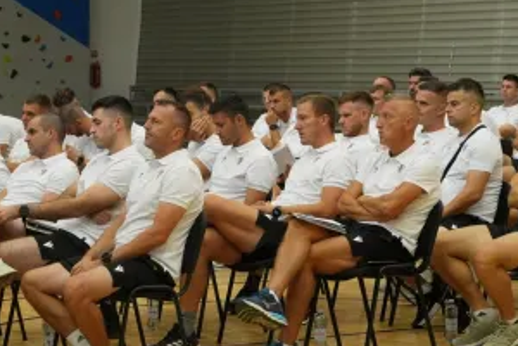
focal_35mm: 131
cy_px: 174
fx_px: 1885
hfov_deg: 15.6
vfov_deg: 10.5
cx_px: 237
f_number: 6.3
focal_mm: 64
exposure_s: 1/250
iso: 800
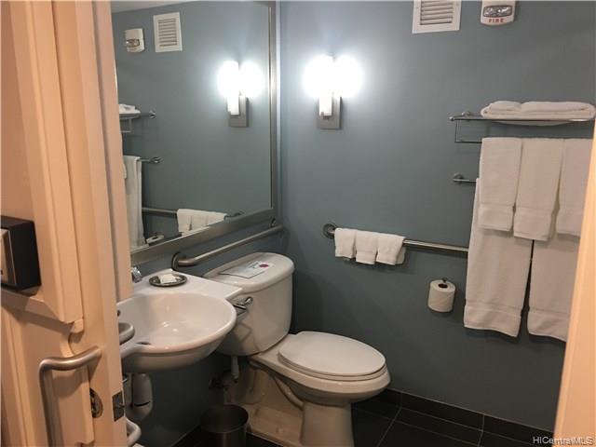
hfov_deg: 61.7
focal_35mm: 29
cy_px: 224
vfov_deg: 48.2
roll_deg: -0.1
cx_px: 298
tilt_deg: -11.4
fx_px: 499
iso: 64
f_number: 2.2
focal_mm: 4.15
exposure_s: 1/15
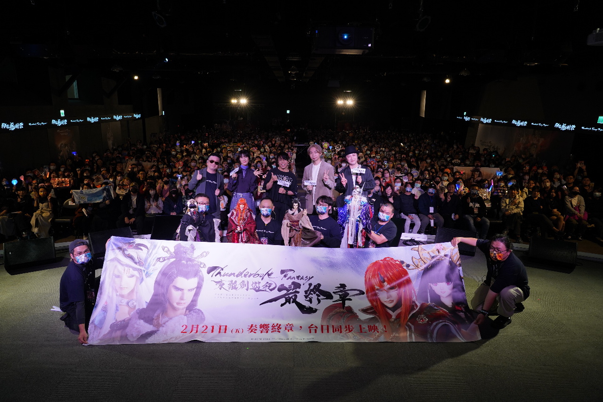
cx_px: 302
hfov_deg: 73.8
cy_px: 201
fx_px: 402
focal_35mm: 24
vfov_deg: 53.1
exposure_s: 1/80
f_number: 7.1
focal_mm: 24
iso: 1250
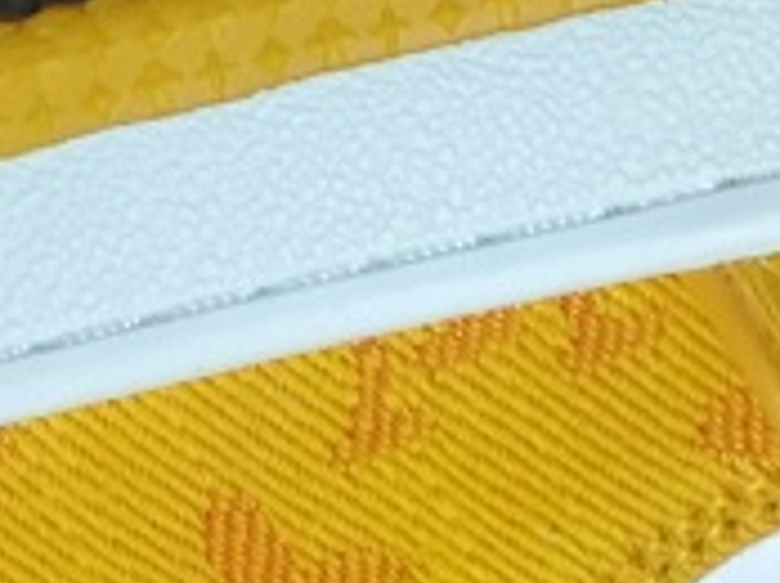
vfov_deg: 9.1
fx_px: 3353
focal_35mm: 149
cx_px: 1470
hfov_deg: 12.0
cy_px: -709
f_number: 1.9
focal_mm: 3.94
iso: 250
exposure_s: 1/20
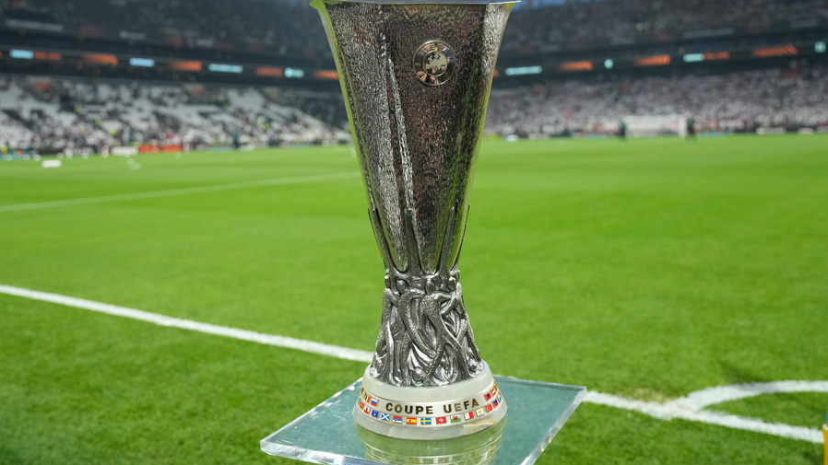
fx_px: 812
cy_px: 158
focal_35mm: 37
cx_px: 368
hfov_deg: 53.9
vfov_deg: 31.8
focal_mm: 31
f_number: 2.8
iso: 2000
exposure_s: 1/1250
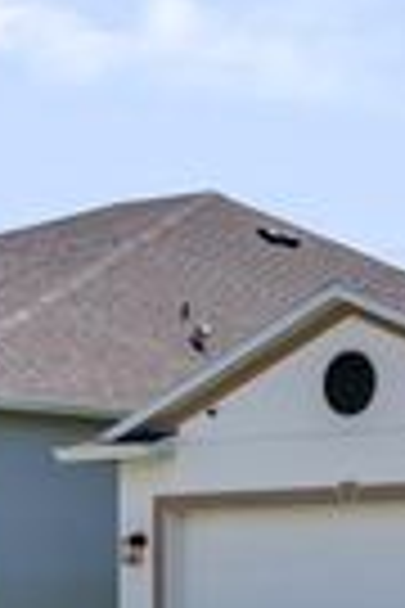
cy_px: 583
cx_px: 986
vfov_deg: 15.5
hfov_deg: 9.4
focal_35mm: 130
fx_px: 2194
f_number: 7.1
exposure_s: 1/5000
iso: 500
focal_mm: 35
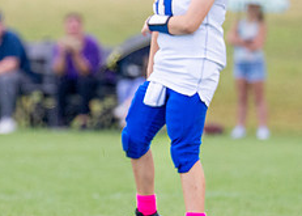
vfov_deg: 1.5
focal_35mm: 982
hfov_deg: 2.1
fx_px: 8423
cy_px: 61
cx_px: -57
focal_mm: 200
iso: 400
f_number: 2.8
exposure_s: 1/2500
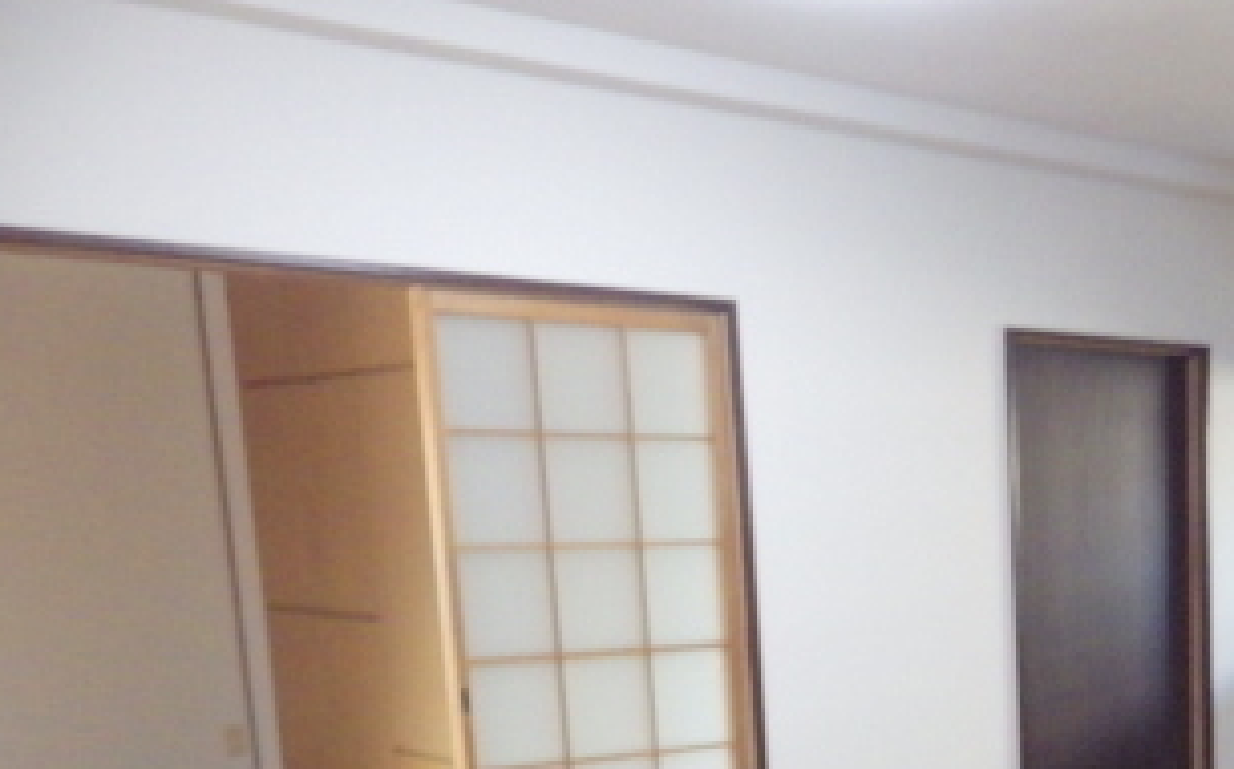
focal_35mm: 49
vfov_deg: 24.3
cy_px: 878
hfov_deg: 36.3
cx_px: 1274
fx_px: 1646
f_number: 3.1
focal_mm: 4
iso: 400
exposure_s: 1/45
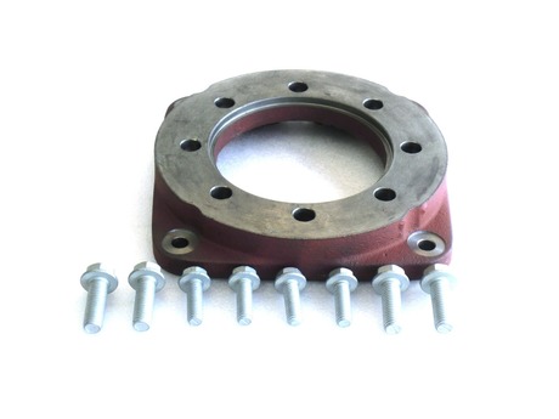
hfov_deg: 26.7
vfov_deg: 20.2
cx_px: 280
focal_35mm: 73
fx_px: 1179
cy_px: 210
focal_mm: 13.02
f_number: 4.7
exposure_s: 1/80
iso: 80
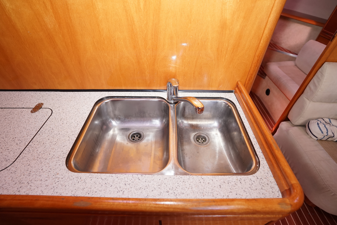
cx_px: 168
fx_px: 159
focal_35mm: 17
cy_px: 112
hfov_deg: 93.3
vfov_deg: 70.4
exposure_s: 1/160
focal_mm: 17
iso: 640
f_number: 4
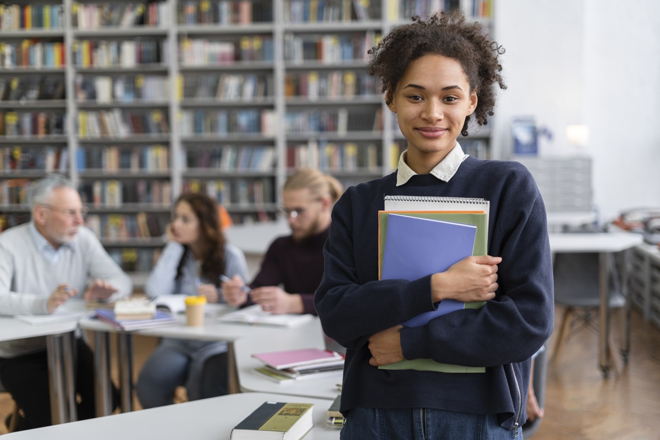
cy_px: 220
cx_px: 330
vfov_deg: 27.0
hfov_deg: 39.6
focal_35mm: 50
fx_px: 917
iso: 250
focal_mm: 50
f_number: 2
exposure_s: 1/320
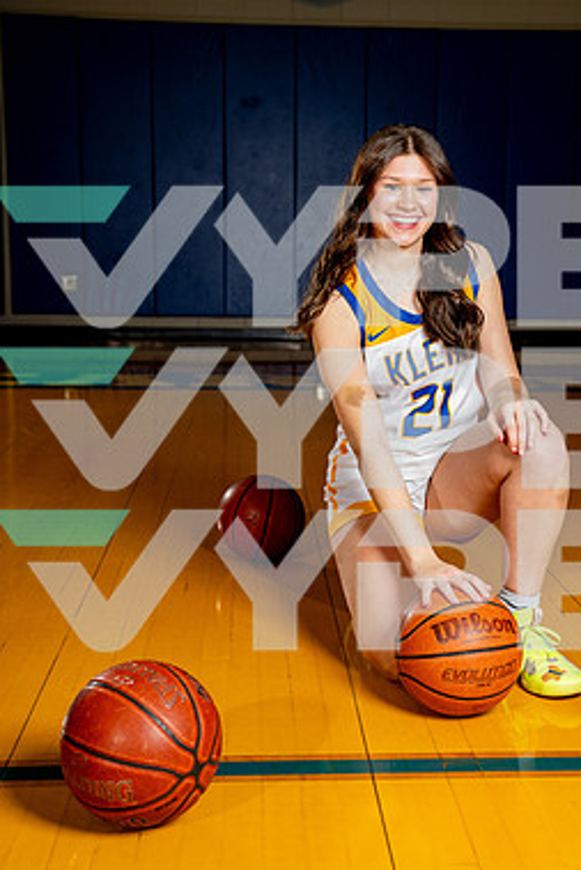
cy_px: 420
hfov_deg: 26.5
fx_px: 1233
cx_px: 335
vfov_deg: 38.9
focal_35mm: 51
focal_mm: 43
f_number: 4
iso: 160
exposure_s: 1/250
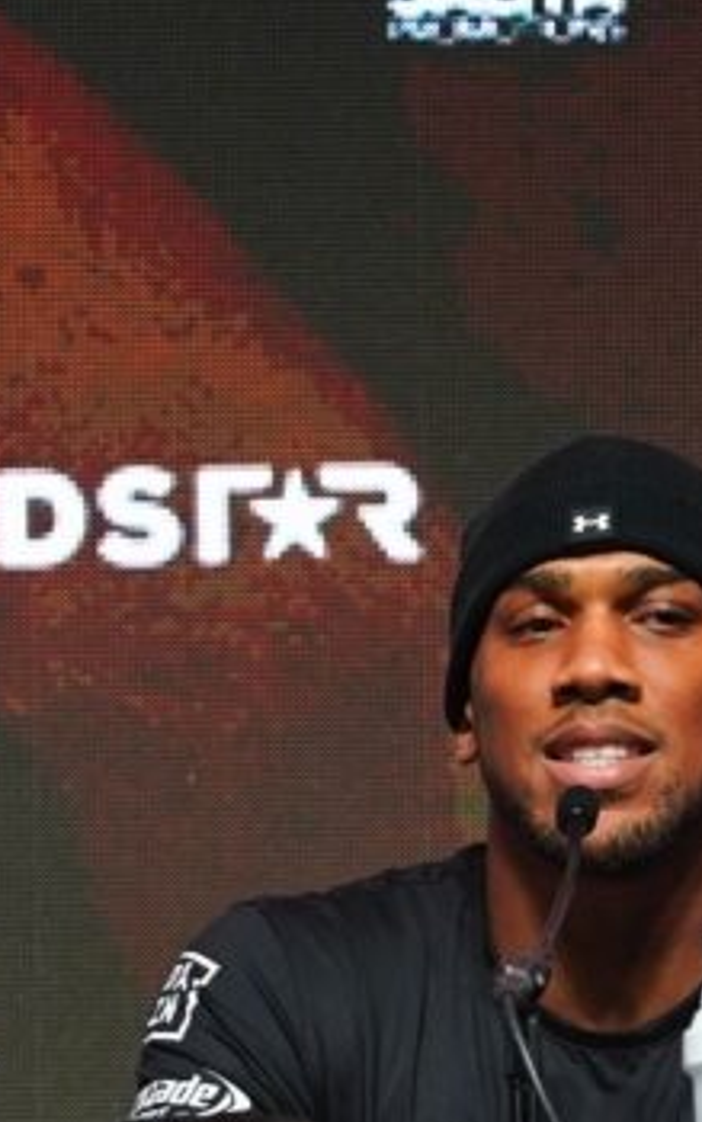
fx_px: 13672
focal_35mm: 447
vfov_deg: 4.7
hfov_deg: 2.9
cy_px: 660
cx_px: 58
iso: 800
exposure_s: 1/250
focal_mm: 200
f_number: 4
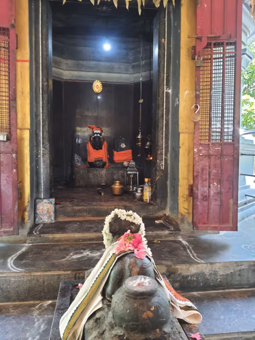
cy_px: 170
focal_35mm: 26
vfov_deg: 67.3
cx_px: 128
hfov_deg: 53.1
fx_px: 255
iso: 200
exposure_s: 1/50
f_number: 1.7
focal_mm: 4.3
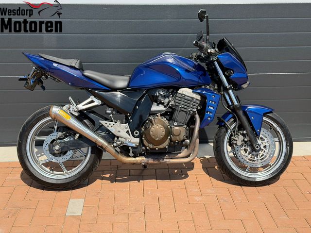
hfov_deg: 39.7
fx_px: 431
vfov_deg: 30.3
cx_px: 156
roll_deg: +0.9
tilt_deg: -17.6
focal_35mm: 48
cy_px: 116
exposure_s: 1/3891
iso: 100
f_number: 1.78
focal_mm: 6.76
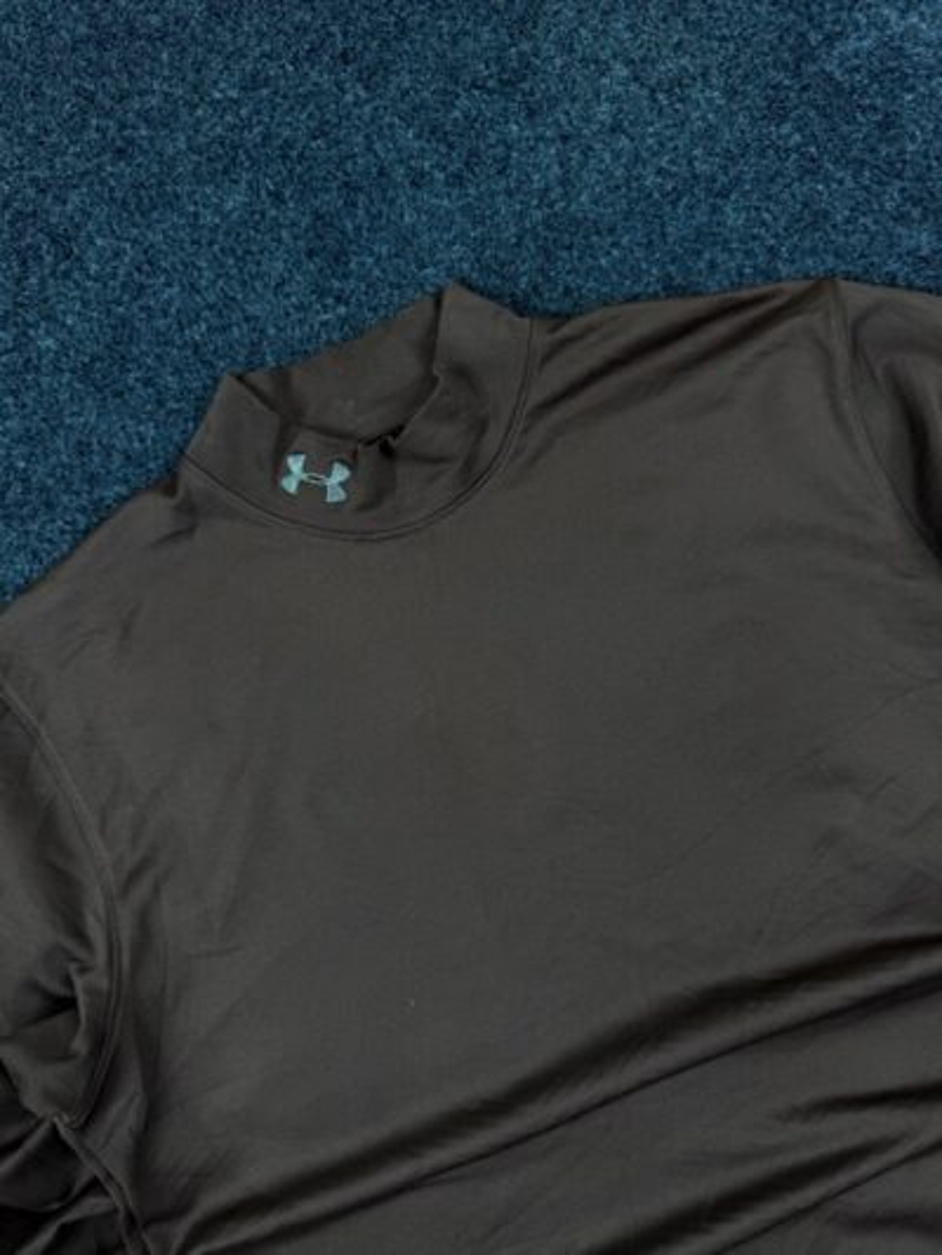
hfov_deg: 56.8
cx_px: 471
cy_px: 628
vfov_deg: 71.6
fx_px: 870
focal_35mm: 24
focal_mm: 6.76
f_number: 1.78
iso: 100
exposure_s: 1/50
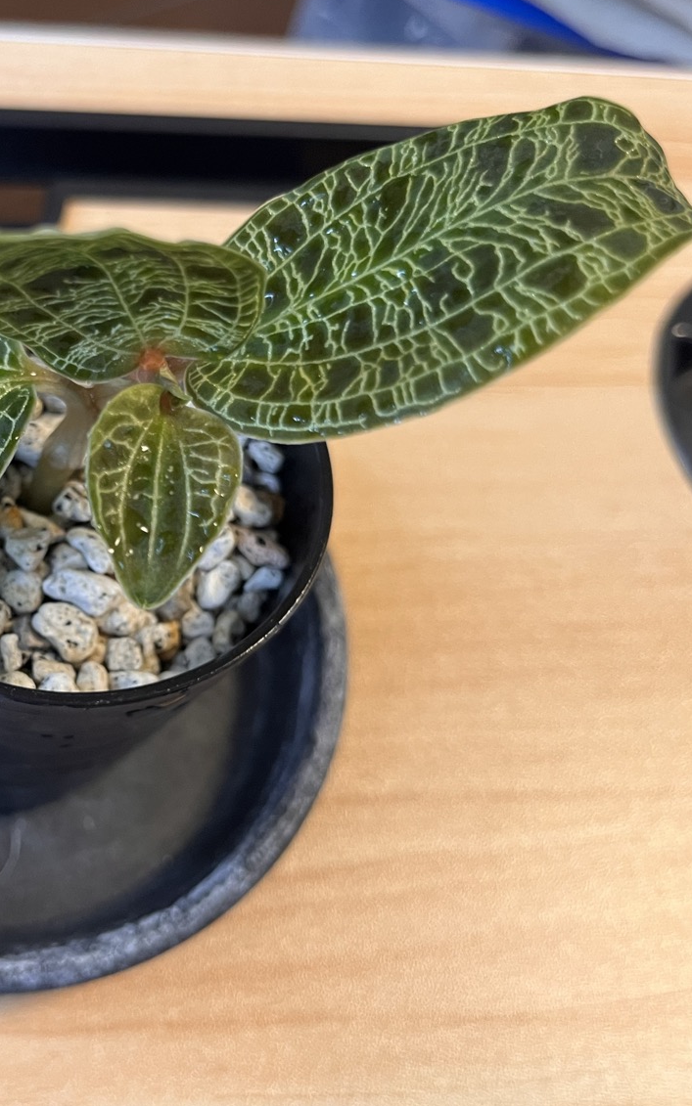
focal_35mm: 39
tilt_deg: -62.0
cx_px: 61
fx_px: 1177
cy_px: 525
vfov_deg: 50.4
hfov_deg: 31.2
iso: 160
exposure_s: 1/60
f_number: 1.6
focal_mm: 5.1
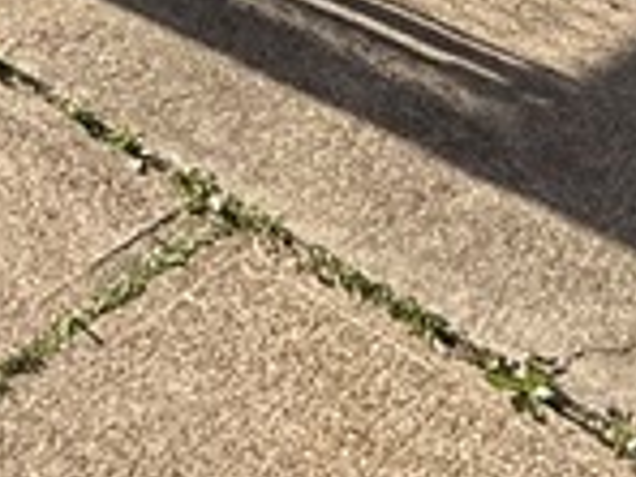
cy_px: -950
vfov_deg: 10.6
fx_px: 1782
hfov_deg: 19.7
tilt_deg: +3.9
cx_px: 9
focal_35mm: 97
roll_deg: -1.0
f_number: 2.2
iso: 64
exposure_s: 1/1848
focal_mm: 2.22
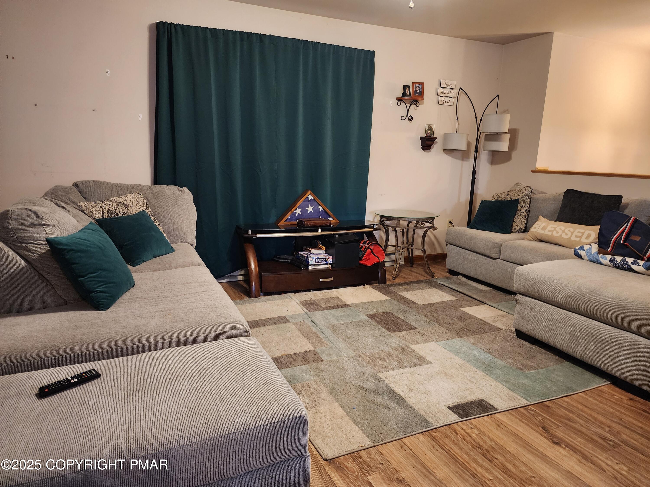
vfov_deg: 58.9
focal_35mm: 23
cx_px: 325
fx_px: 432
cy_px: 244
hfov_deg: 73.9
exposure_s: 1/40
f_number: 1.8
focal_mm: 6.4
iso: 500
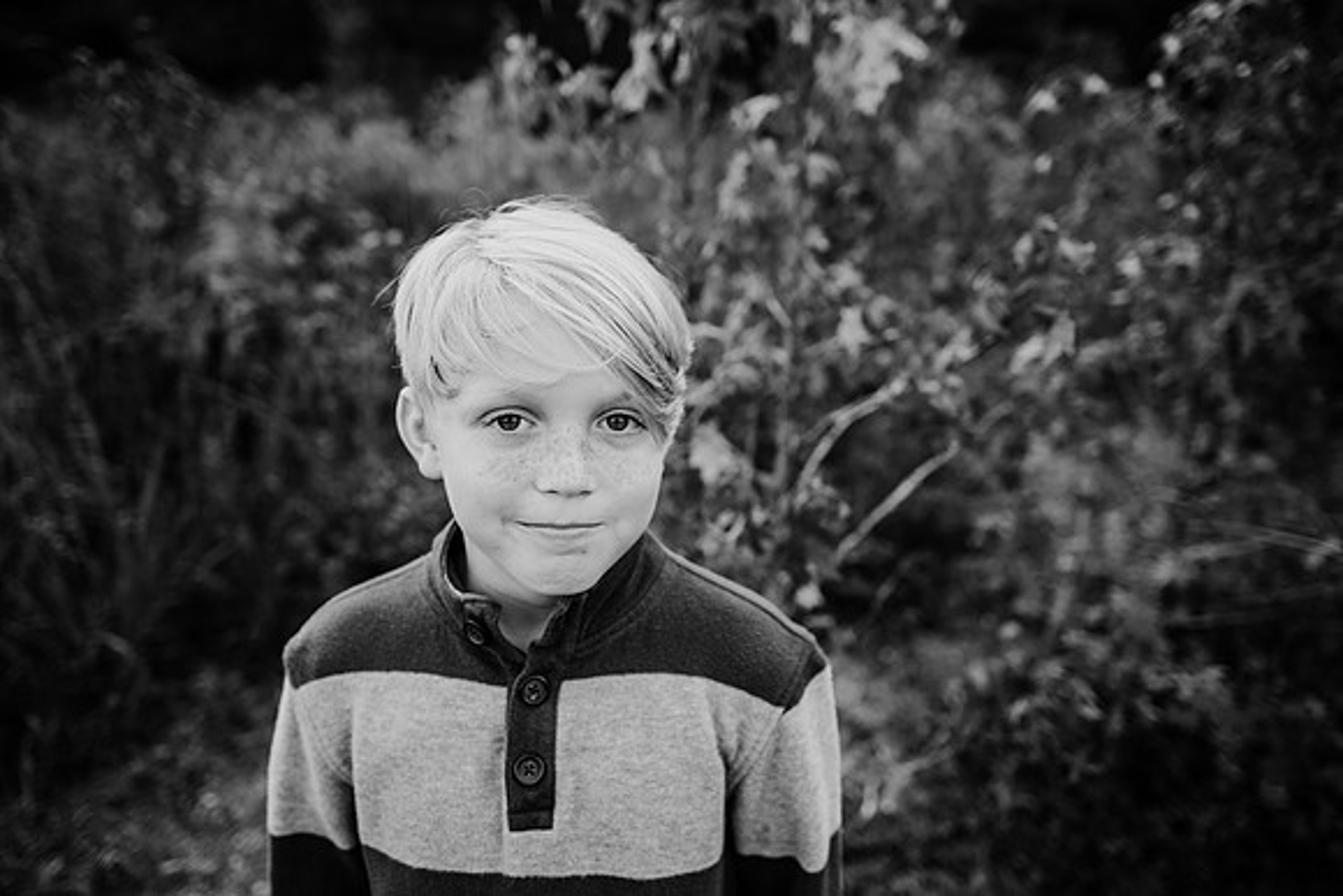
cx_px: 672
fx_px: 896
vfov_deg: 53.2
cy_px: 448
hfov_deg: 73.7
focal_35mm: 24
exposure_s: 1/800
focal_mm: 24
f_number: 2.5
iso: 200
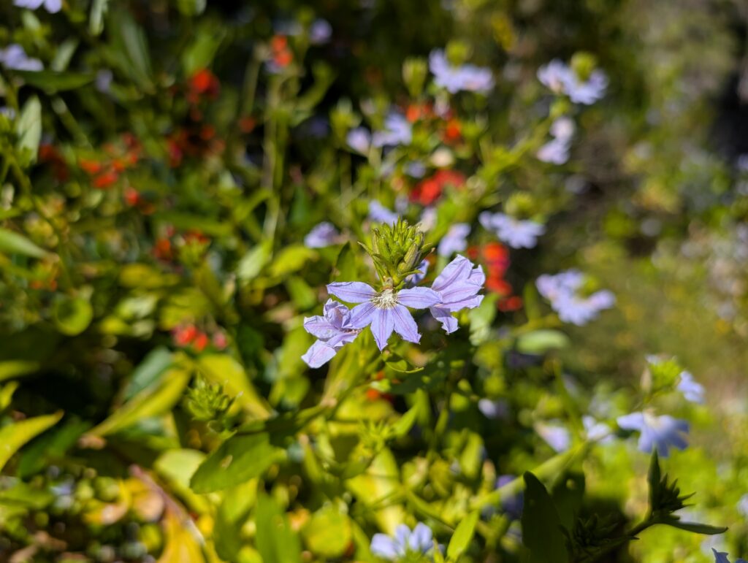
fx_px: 519
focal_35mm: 24
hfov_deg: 71.5
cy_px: 282
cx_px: 374
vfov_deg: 56.9
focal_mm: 6.9
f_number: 1.68
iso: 21
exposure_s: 1/1143
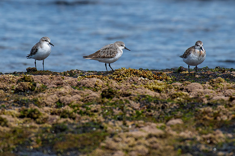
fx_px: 5969
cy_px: 40
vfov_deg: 1.5
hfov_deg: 2.3
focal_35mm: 914
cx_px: 105
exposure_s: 1/1600
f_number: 7.1
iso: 280
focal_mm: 500
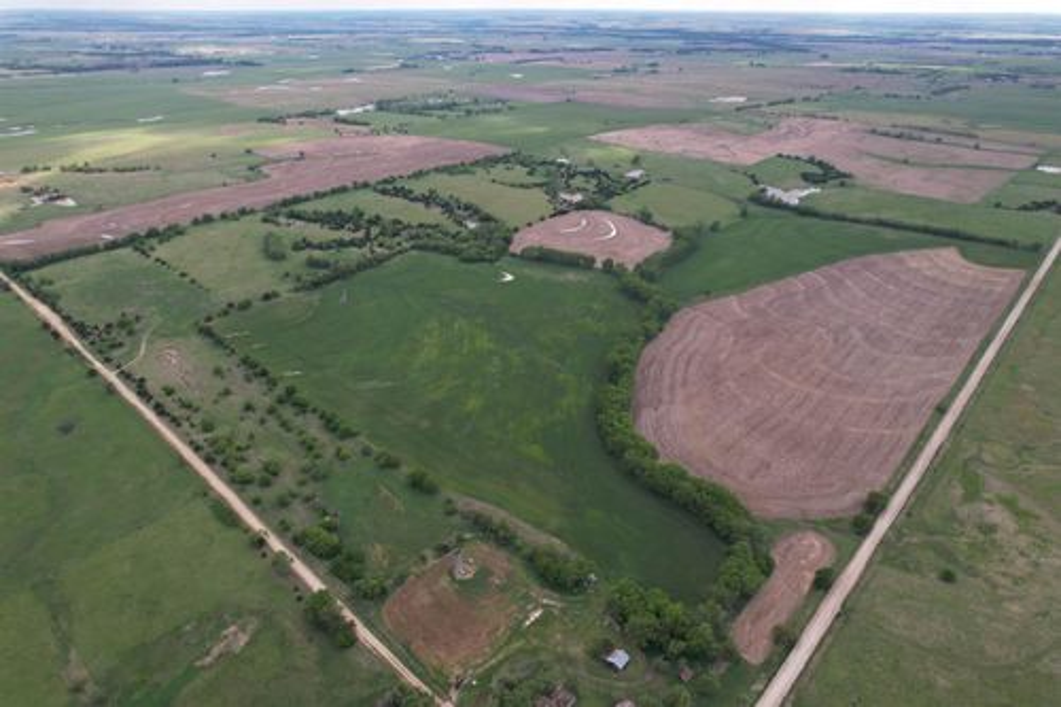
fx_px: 648
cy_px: 354
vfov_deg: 57.2
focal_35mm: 22
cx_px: 530
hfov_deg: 78.6
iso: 100
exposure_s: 1/50
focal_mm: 8.38
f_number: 2.8
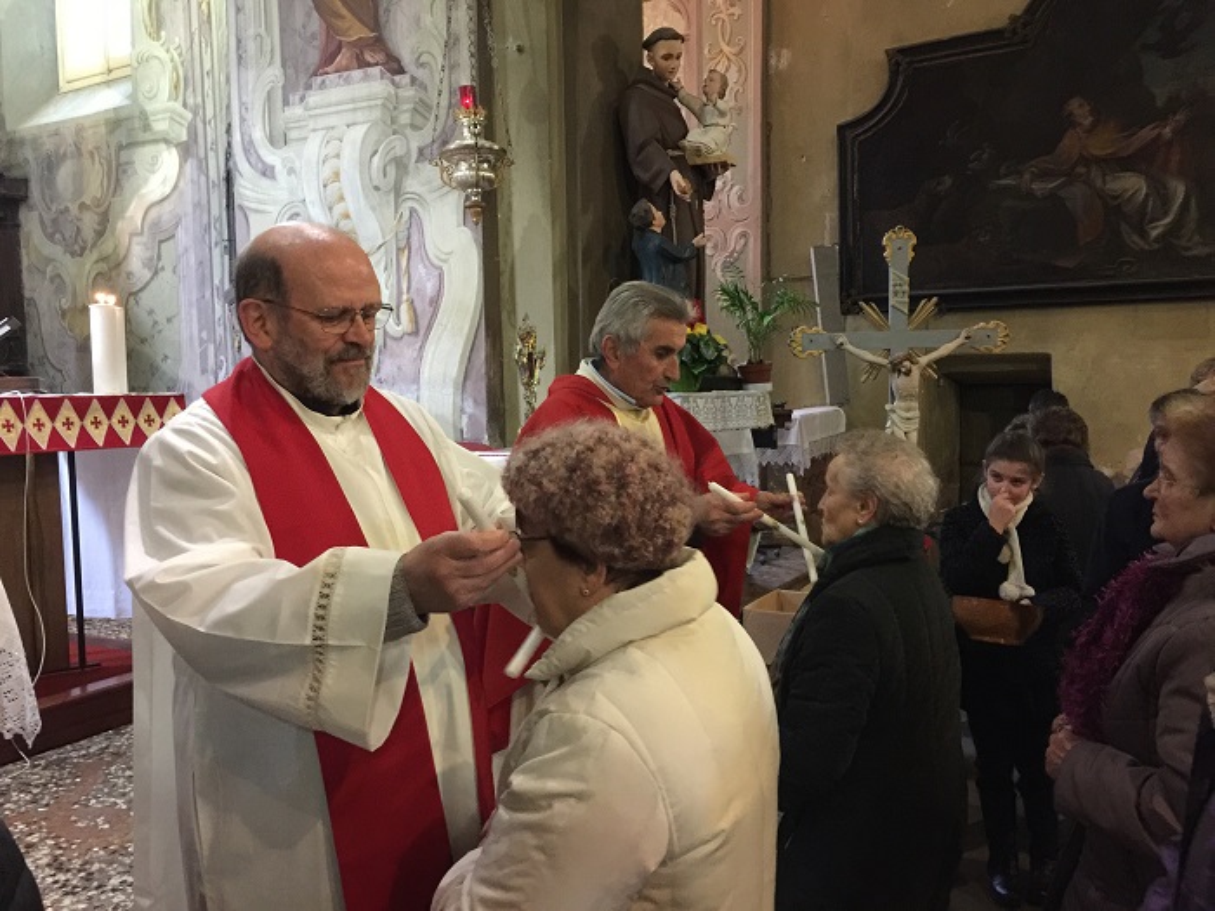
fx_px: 1018
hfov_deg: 61.7
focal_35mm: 29
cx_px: 608
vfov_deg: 48.2
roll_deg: -0.1
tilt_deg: -5.1
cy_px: 456
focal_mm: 4.15
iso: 200
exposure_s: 1/8
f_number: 2.2
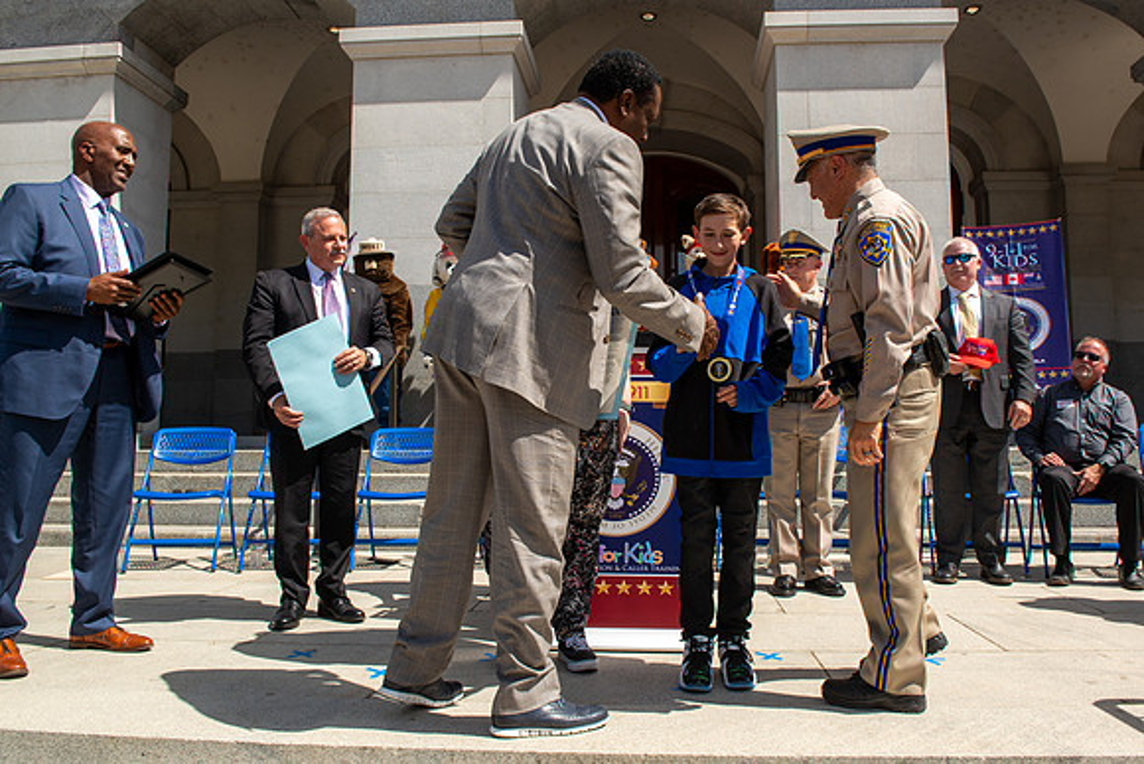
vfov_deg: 48.6
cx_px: 611
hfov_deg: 68.0
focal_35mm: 27
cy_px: 390
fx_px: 846
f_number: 8
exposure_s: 1/320
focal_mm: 24
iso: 100
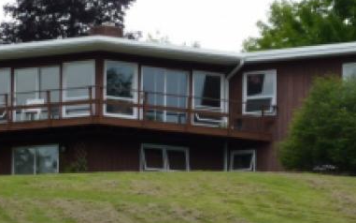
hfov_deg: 10.2
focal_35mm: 205
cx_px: 227
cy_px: 218
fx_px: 1989
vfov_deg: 6.4
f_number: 4.1
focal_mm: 11.9
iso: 80
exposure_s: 1/80
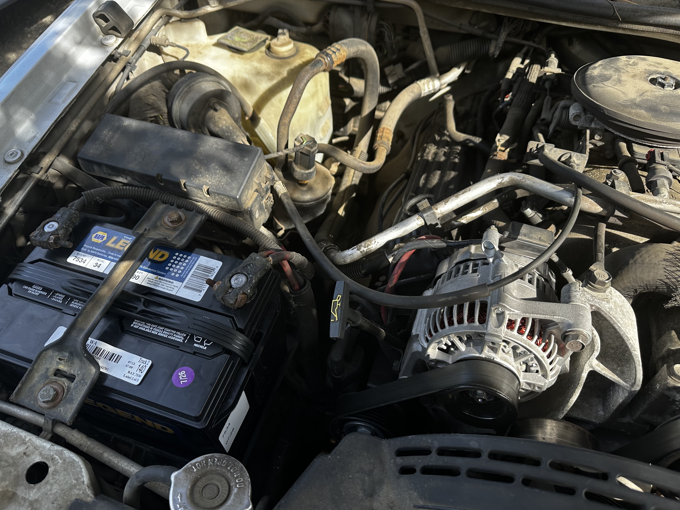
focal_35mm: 24
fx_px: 471
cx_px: 340
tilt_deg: -52.0
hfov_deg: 71.6
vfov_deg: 56.8
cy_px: 255
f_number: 1.78
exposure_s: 1/850
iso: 80
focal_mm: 6.86
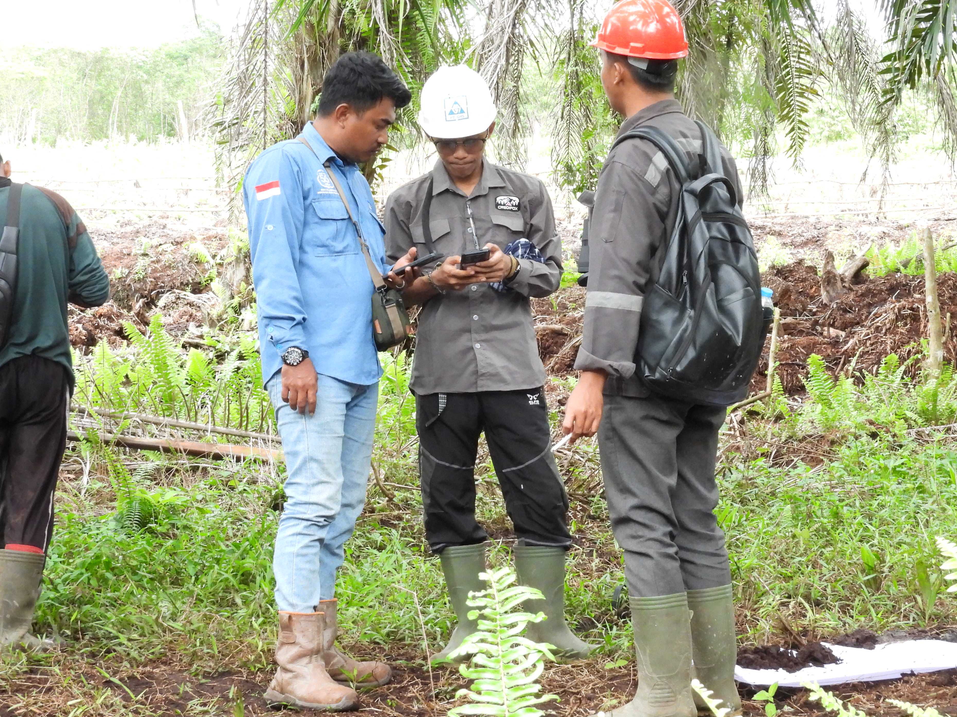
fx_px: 3262
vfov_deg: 12.6
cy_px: 318
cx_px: 532
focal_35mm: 118
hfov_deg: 16.7
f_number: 6.3
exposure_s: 1/125
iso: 800
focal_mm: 17
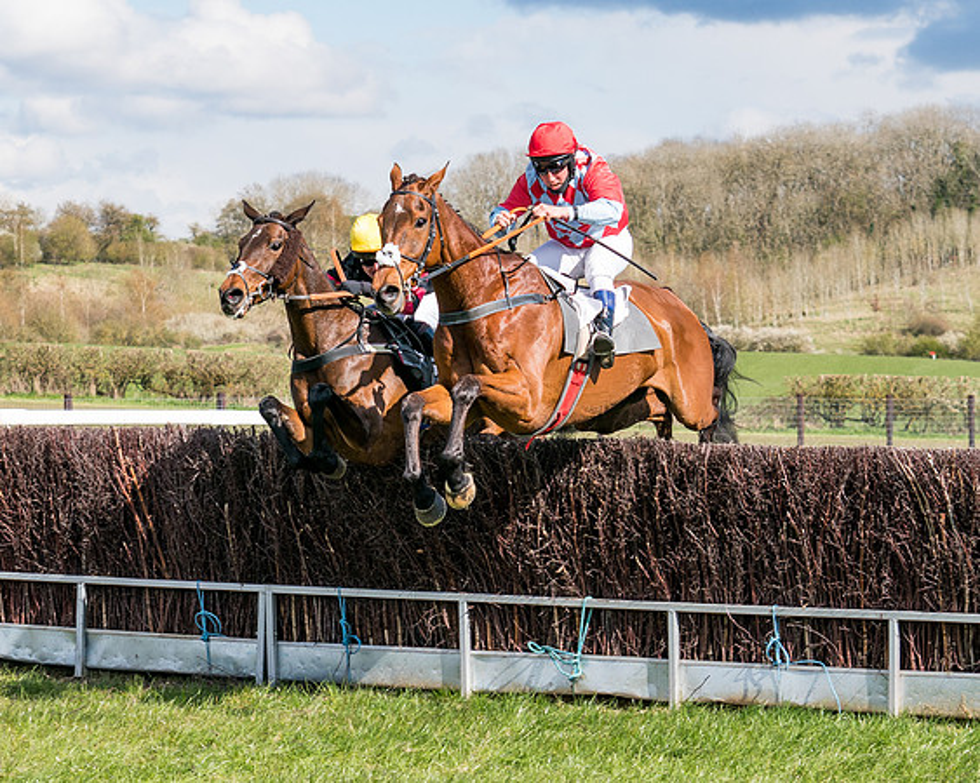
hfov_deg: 13.9
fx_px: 4028
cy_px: 435
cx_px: 404
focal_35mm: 139
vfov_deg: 11.1
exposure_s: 1/1600
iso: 400
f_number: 5
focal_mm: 70
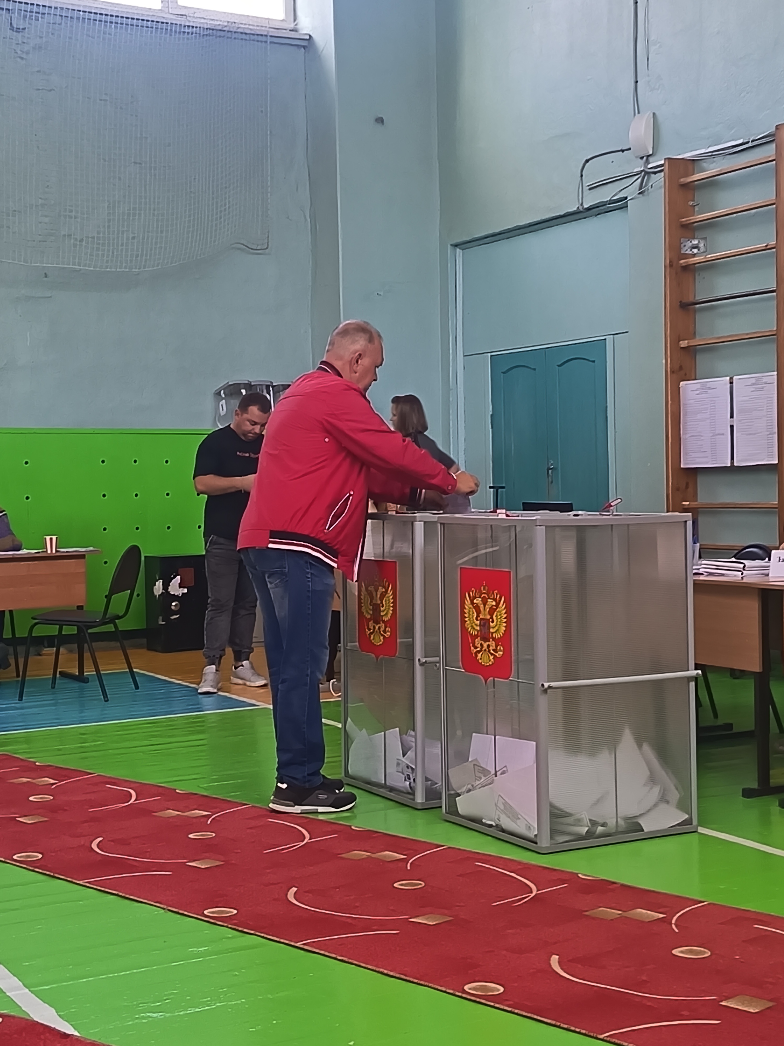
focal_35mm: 53
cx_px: 392
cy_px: 523
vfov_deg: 36.2
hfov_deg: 27.5
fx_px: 1600
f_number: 1.75
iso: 487
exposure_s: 1/50
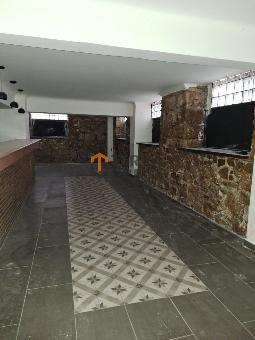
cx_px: 128
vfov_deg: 73.9
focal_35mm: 23
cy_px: 170
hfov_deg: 58.9
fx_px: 226
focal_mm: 5.54
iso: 25
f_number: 1.8
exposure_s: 1/10
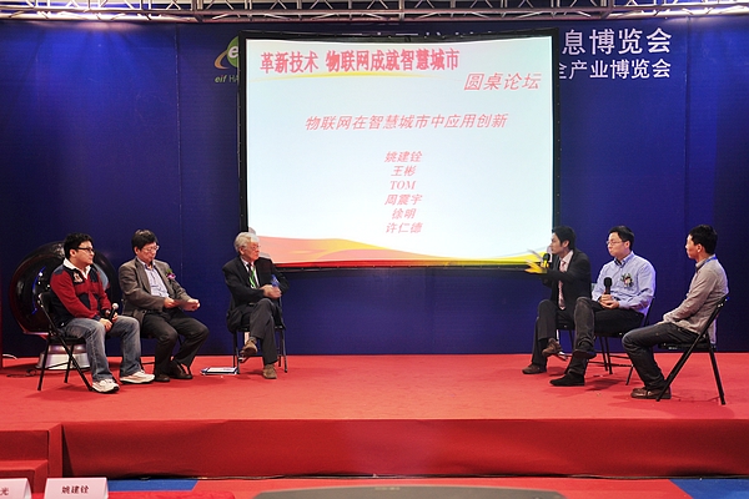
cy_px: 250
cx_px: 374
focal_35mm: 42
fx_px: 874
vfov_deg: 31.9
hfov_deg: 46.4
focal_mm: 28
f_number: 4
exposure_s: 1/10
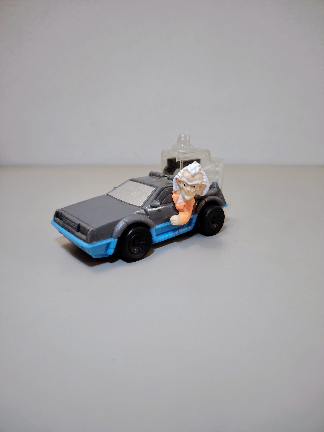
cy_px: 216
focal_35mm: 24
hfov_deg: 56.8
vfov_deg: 71.6
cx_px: 162
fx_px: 300
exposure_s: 1/50
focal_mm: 5.25
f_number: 1.75
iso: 1250
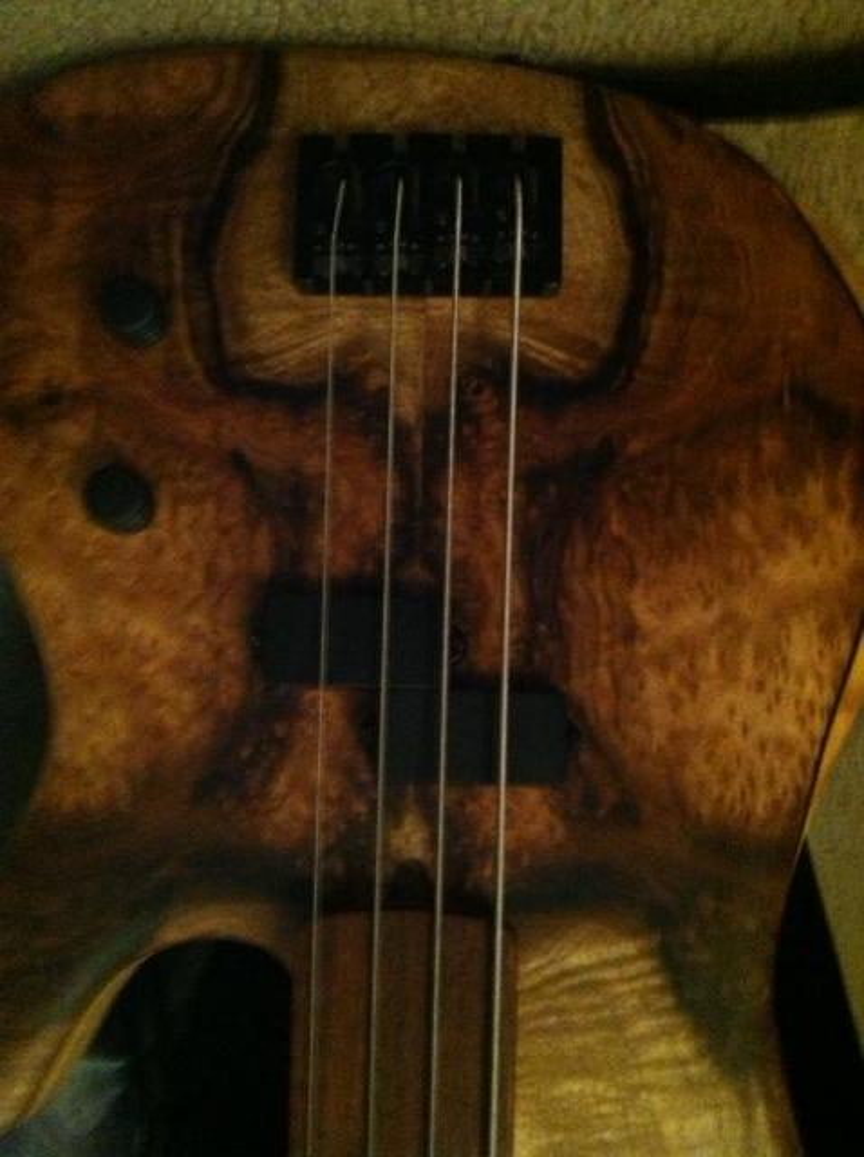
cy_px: 578
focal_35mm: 35
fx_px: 1168
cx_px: 432
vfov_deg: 52.7
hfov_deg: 40.6
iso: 1000
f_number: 2.8
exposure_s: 1/15
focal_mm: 3.9
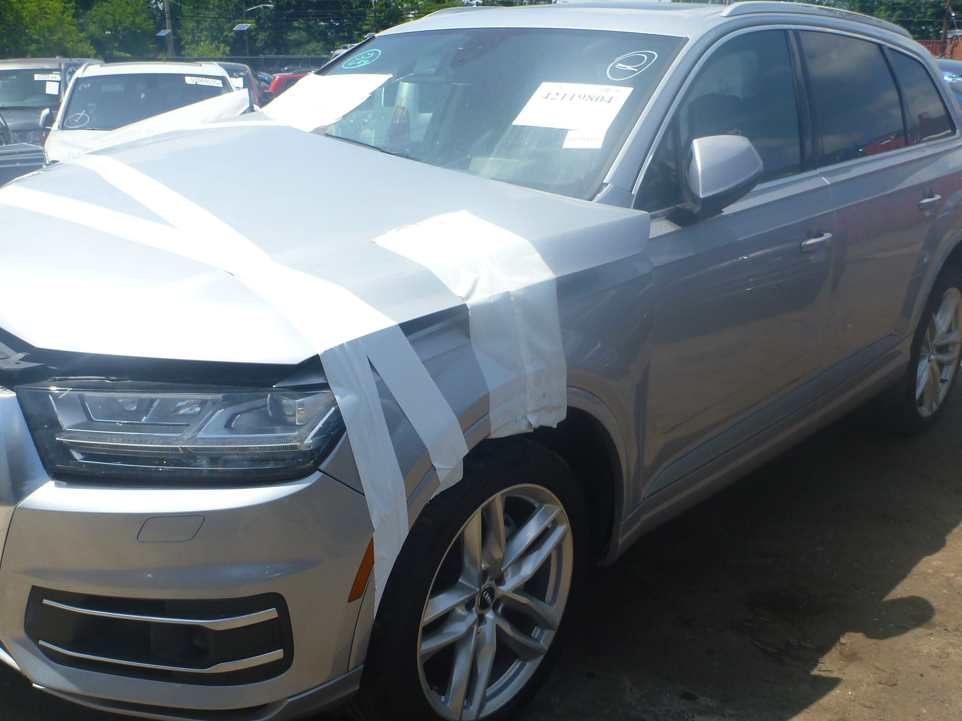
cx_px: 462
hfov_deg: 49.0
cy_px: 414
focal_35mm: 38
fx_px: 1056
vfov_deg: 37.6
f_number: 3.3
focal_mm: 4.9
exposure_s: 1/800
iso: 100
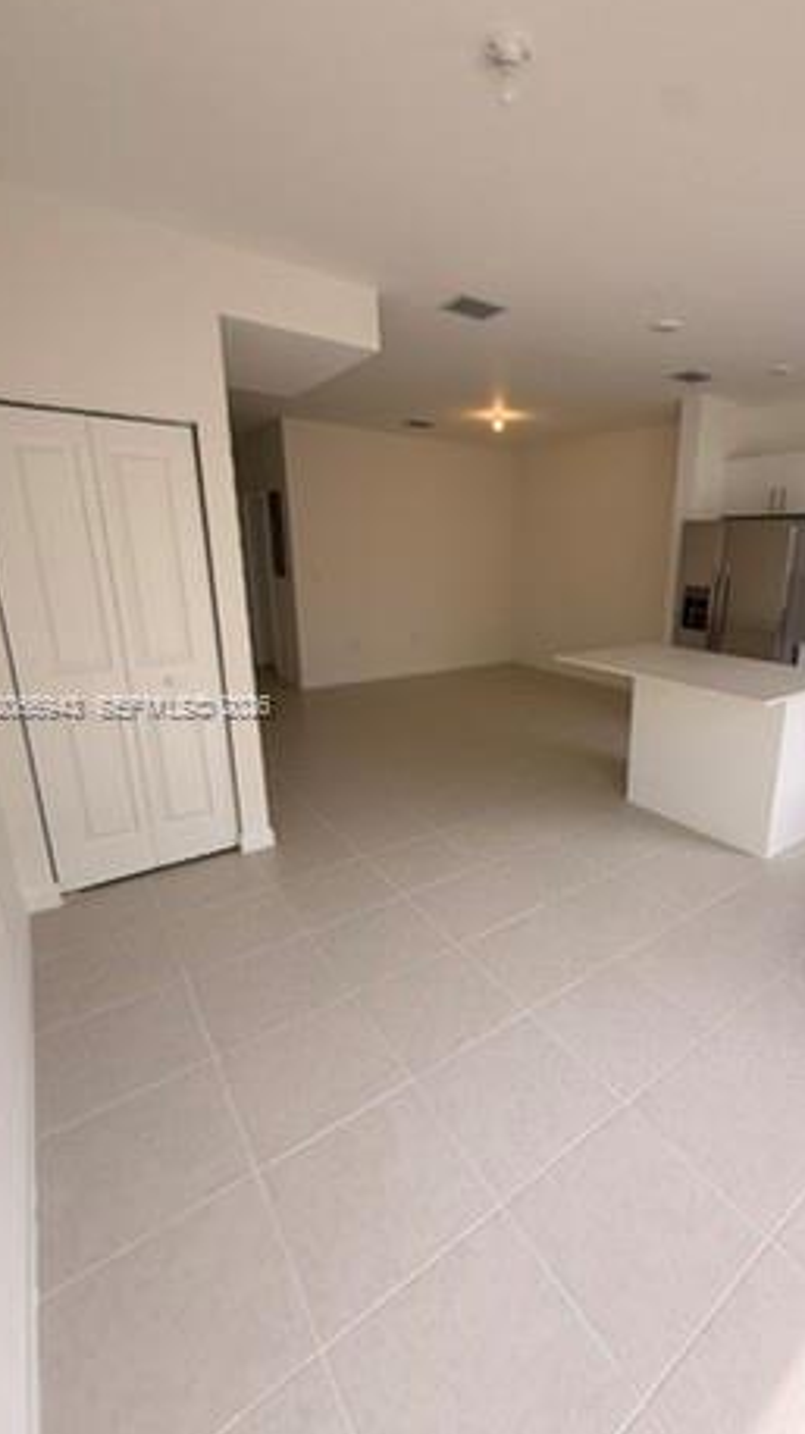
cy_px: 708
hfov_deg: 65.6
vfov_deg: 99.4
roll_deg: -1.2
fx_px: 608
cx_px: 523
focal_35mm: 16
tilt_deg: -14.1
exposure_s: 1/120
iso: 50
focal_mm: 2.22
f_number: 2.2
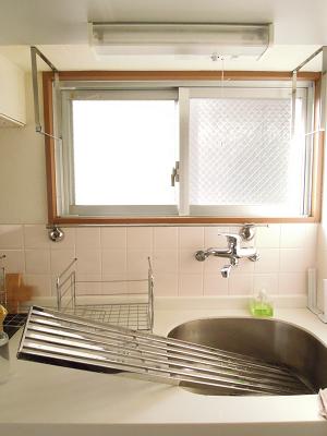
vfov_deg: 71.6
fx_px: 302
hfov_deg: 56.8
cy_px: 218
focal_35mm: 24
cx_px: 164
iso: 1600
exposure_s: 1/160
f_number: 8
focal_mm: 4.3
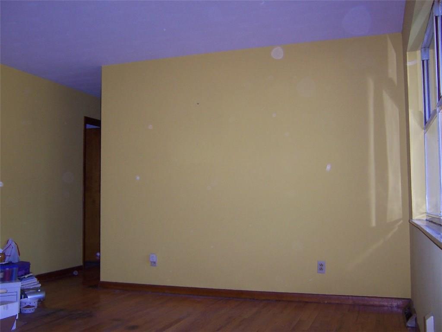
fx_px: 460
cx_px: 221
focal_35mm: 36
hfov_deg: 51.4
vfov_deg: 39.7
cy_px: 166
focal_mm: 5.6
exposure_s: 1/60
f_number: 2.8
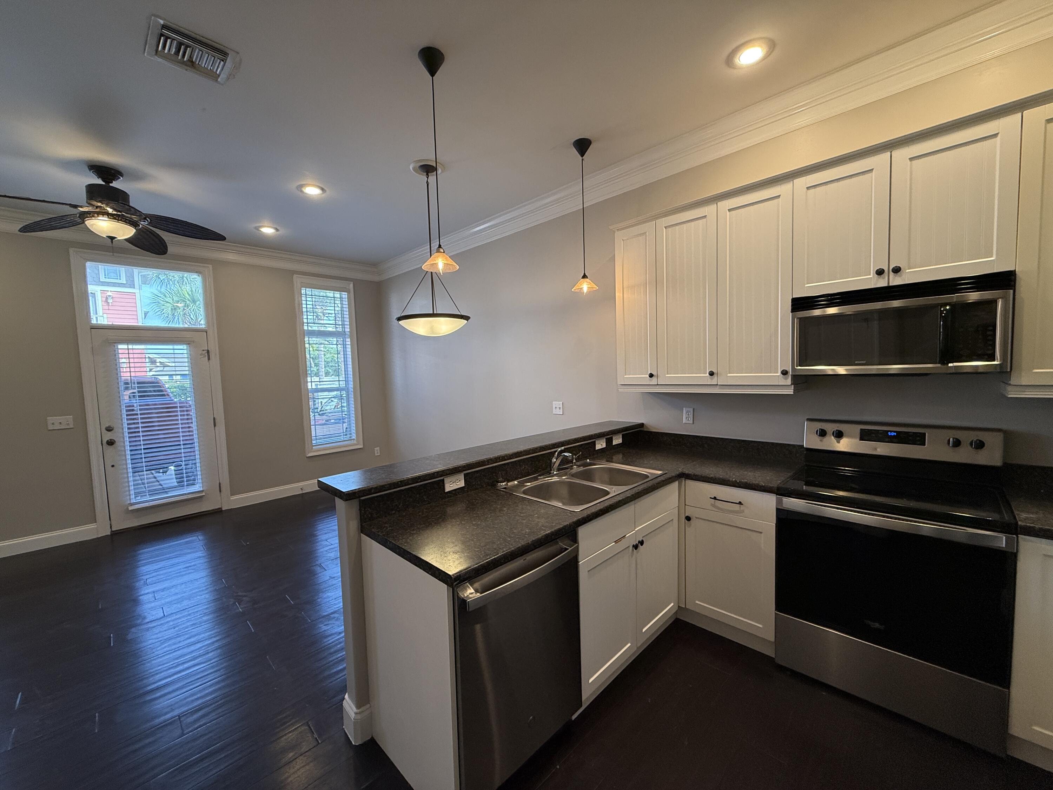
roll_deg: +1.0
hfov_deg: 102.1
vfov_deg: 85.7
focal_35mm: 14
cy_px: 395
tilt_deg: -3.8
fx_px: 426
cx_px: 526
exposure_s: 1/120
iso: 160
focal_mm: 2.22
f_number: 2.2
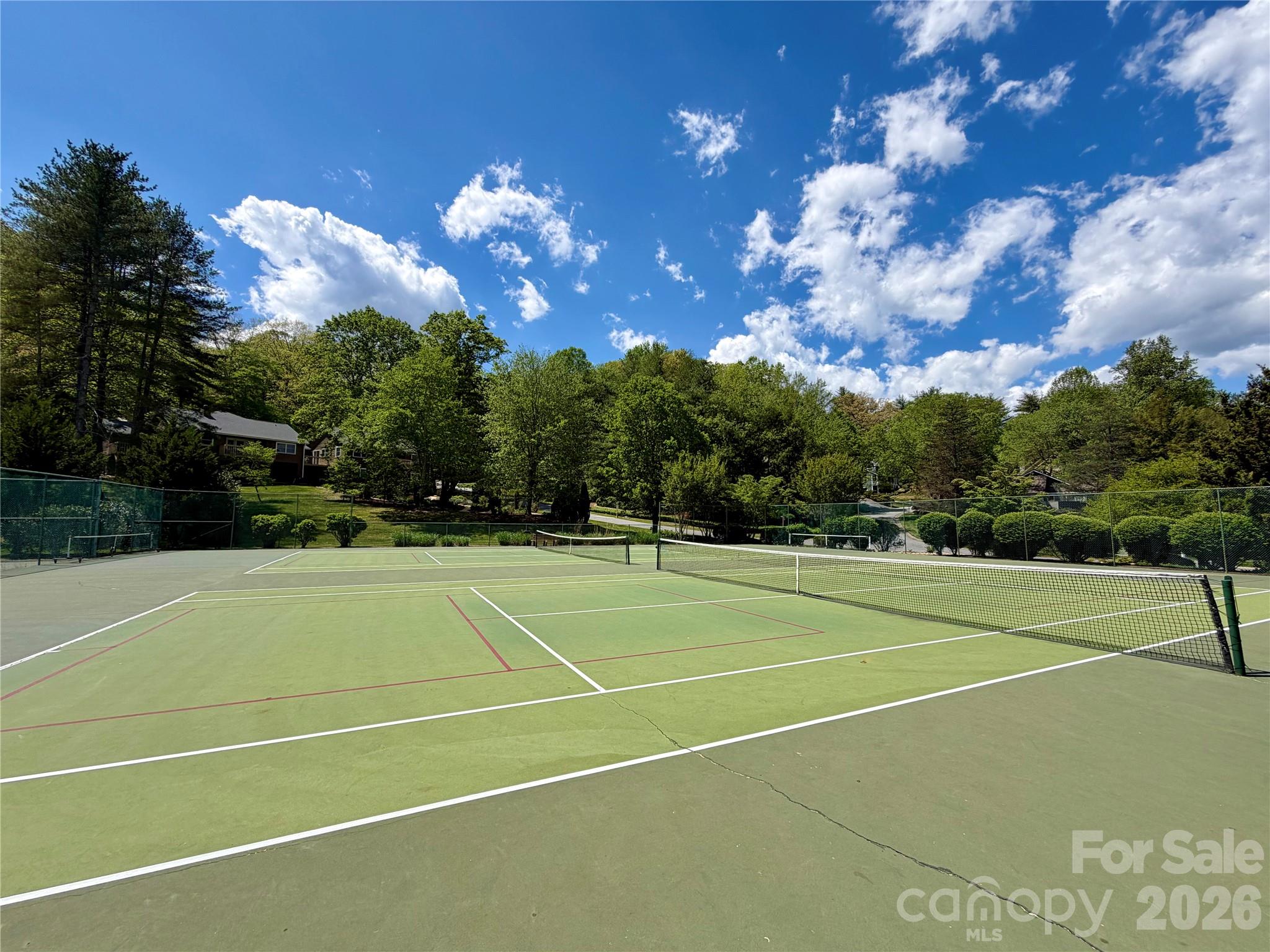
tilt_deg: +4.6
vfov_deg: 85.7
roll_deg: +0.6
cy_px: 476
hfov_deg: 102.1
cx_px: 635
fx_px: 514
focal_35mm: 14
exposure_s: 1/1087
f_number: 2.2
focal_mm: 2.22
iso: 20
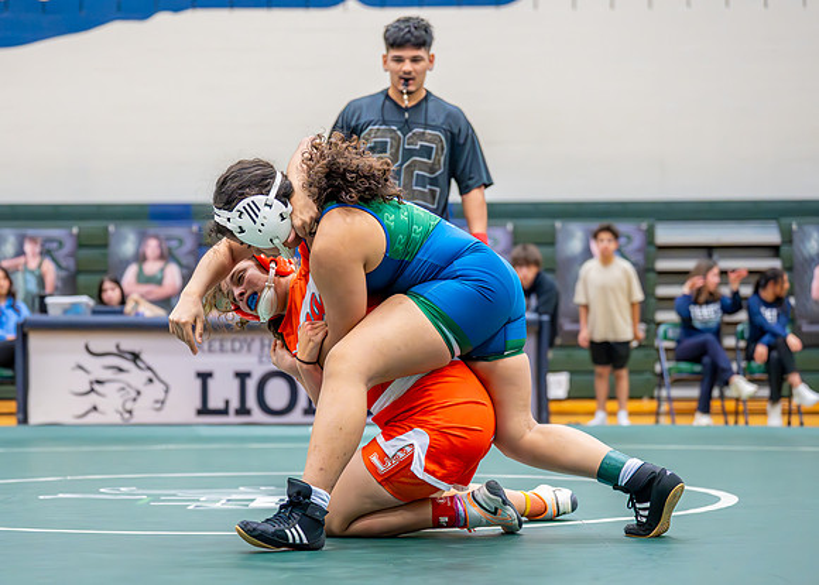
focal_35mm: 85
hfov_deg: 23.4
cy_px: 321
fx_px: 1971
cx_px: 337
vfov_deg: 16.9
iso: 6400
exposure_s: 1/1000
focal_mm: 70
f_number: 2.8
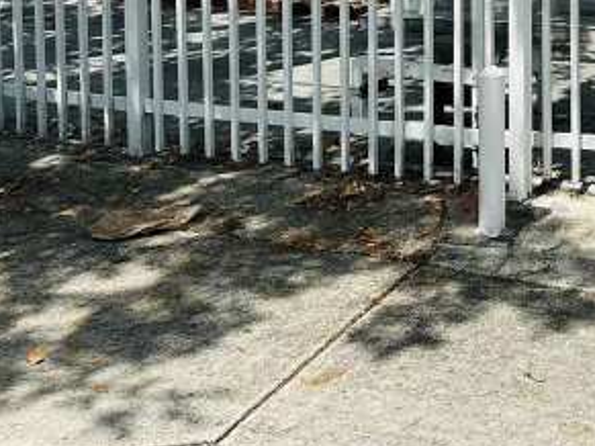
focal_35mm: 66
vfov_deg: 20.3
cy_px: -141
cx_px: 681
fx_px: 1134
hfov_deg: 26.7
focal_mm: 6.86
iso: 80
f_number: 1.78
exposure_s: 1/4184
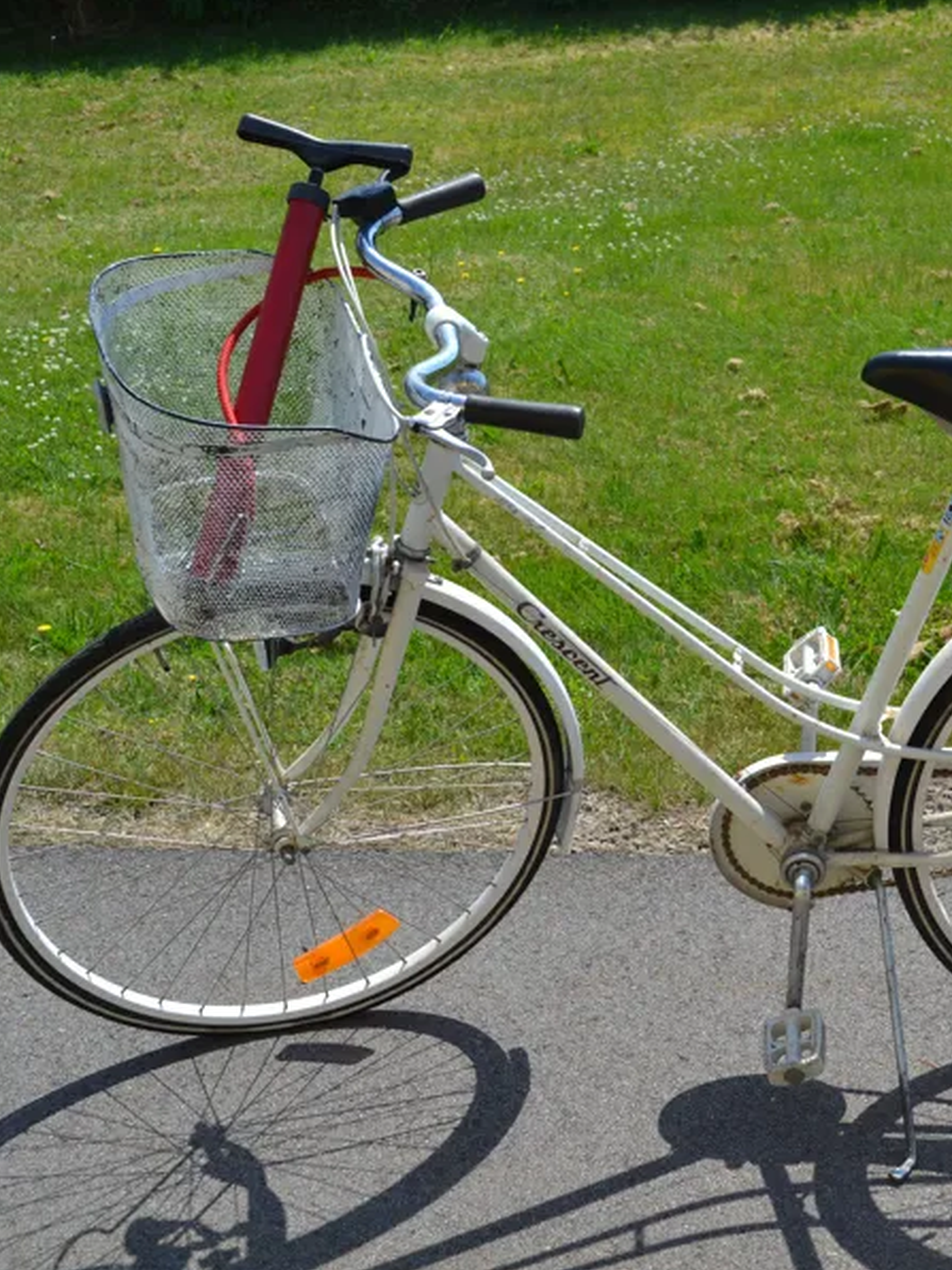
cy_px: 633
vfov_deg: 31.7
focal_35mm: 61
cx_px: 754
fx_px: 2237
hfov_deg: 23.7
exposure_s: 1/250
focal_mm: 28
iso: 100
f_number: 8
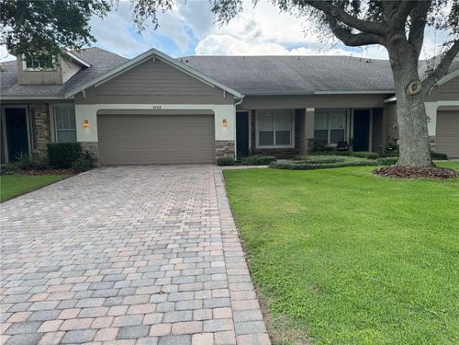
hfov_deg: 71.6
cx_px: 230
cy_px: 172
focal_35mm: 24
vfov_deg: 56.8
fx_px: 318
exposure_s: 1/739
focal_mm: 6.76
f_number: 1.78
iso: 80
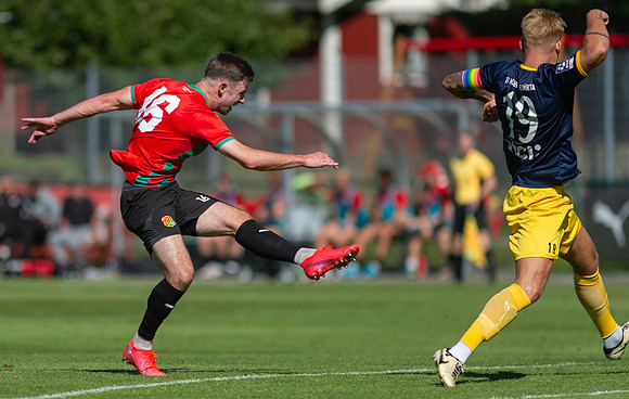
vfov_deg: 3.1
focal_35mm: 432
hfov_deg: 4.8
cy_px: 212
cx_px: 182
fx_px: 7438
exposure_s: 1/1600
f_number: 3.2
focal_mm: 300
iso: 100
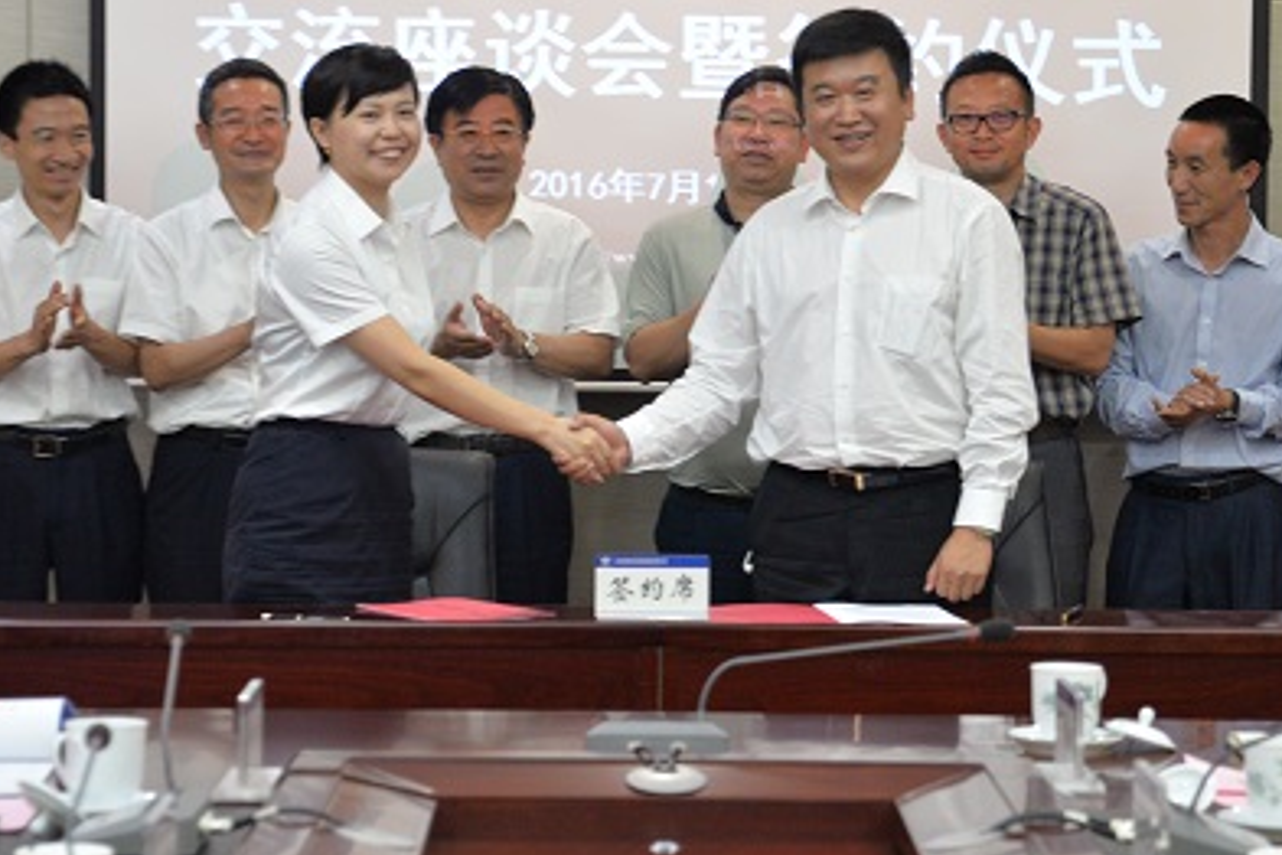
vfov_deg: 11.3
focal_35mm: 121
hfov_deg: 16.9
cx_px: 685
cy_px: 341
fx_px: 4309
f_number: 4.5
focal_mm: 68
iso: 2200
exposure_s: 1/80
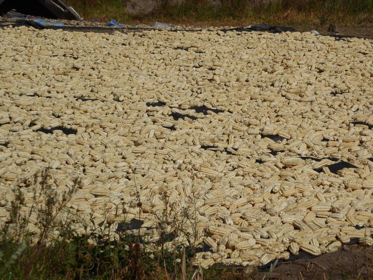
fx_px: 2058
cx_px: 186
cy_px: 140
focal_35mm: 191
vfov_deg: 7.8
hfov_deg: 10.4
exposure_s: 1/1300
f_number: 5.6
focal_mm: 30.9
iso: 80
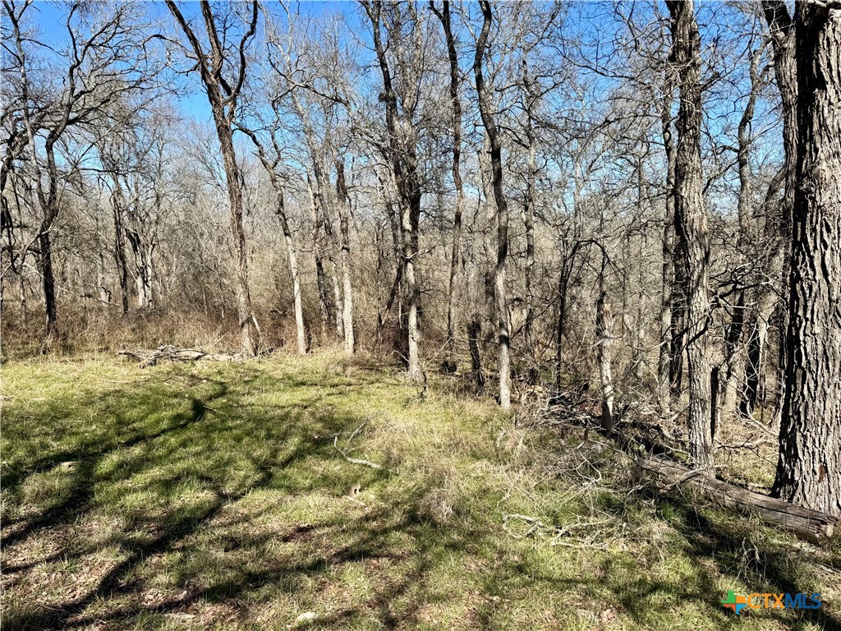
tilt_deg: -8.9
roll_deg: +0.4
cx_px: 420
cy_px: 316
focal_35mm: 24
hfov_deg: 71.6
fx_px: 583
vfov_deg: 56.8
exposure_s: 1/2959
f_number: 1.78
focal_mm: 6.76
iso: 80
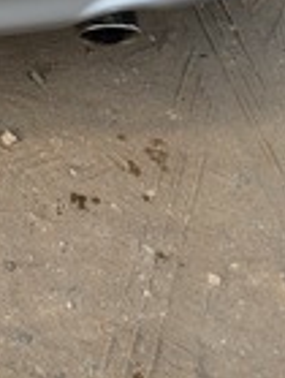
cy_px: -435
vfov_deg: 15.0
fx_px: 1082
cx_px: -157
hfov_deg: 14.0
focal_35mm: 99
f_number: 1.8
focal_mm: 5.4
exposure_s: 1/507
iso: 20
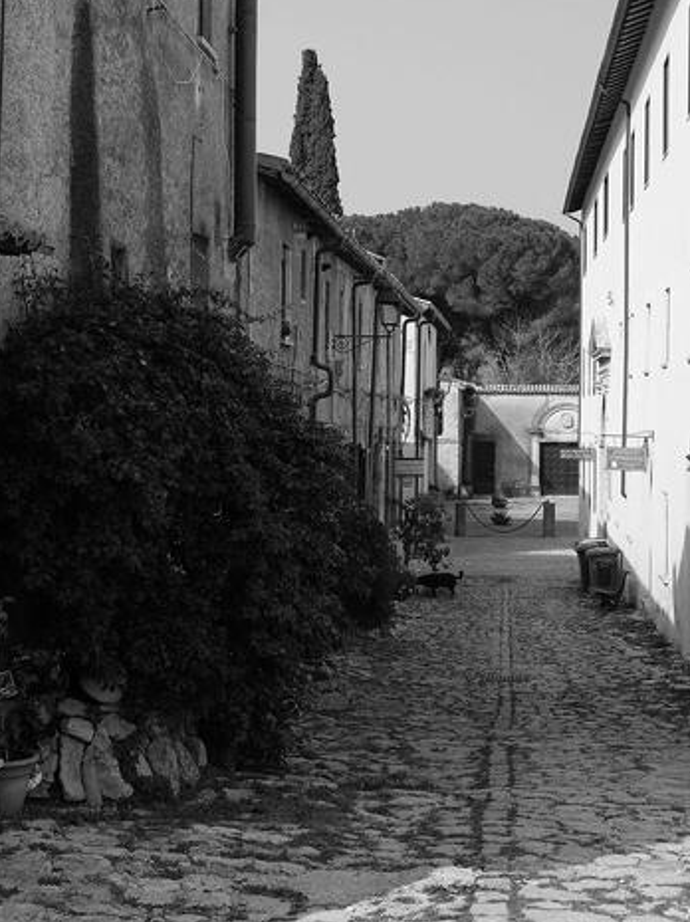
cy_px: 375
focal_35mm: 62
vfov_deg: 31.1
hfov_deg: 23.6
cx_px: 375
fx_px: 1650
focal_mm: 24
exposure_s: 1/500
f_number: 7.1
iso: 200
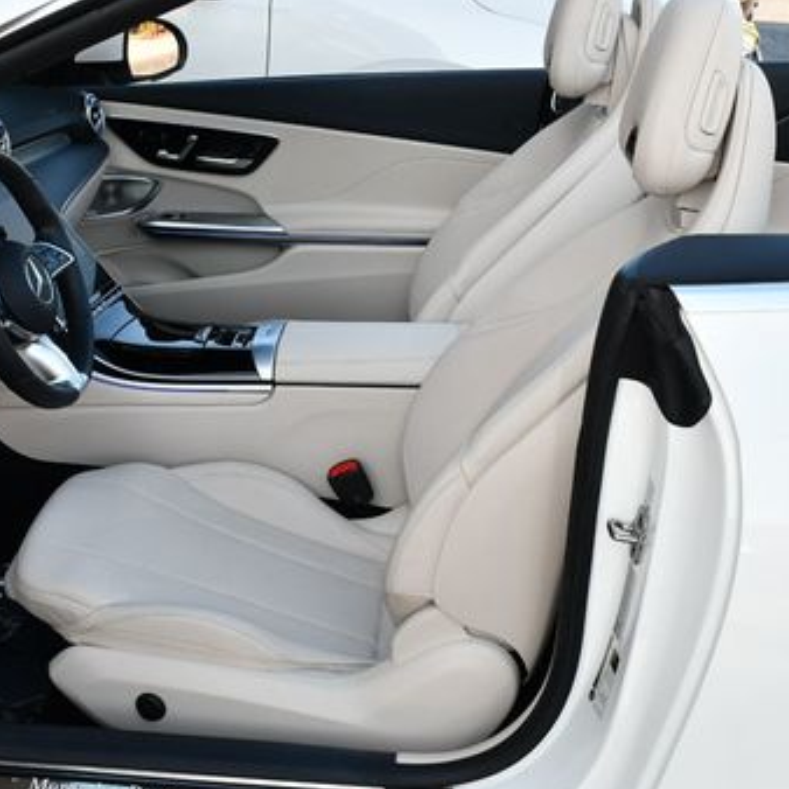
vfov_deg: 29.5
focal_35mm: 58
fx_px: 1496
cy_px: 345
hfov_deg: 29.3
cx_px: 236
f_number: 5.6
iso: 250
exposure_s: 1/250
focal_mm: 18
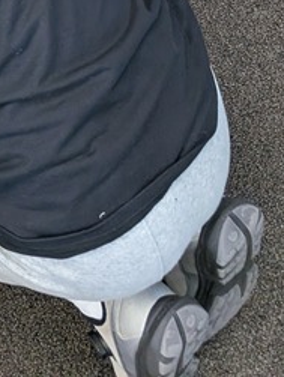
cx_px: -276
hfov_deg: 13.2
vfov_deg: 15.6
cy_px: -391
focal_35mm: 98
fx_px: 1069
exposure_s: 1/106
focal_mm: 6.9
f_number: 1.68
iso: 431
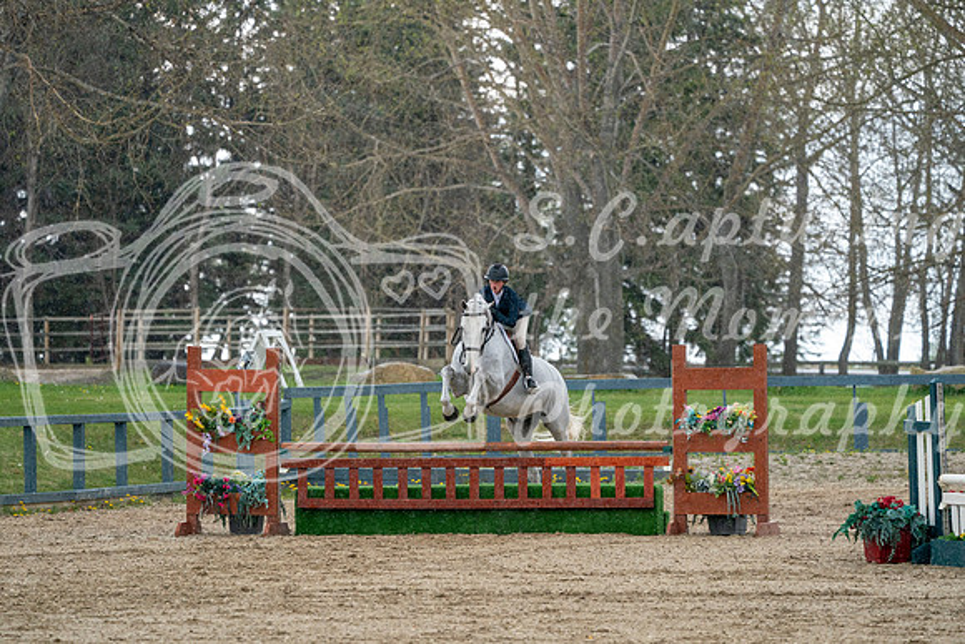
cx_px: 482
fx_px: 6944
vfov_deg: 5.3
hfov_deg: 7.9
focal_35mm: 259
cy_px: 322
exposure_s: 1/1250
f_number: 5.6
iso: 2000
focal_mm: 259
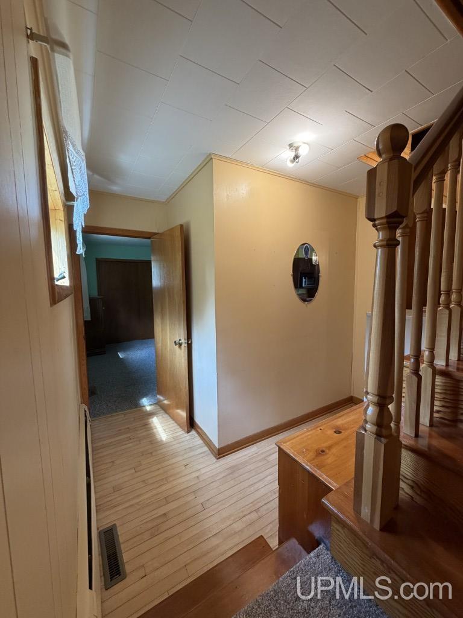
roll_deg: +0.8
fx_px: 250
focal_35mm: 14
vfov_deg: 102.1
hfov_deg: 85.7
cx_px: 232
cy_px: 309
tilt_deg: -5.1
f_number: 2.2
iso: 250
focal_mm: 2.22
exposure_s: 1/120
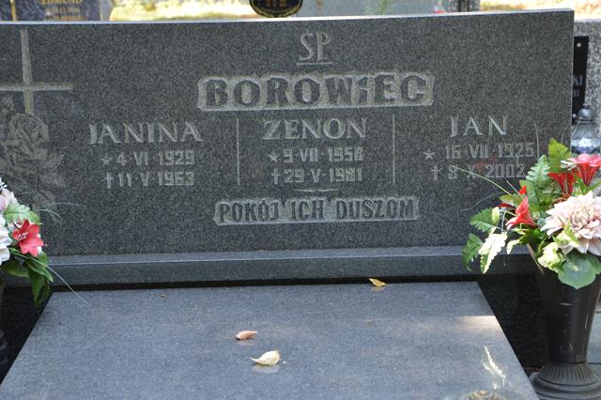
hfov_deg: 21.9
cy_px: 200
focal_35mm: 93
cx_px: 300
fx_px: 1552
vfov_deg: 14.7
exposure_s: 1/60
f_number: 5.3
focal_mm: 62
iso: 450
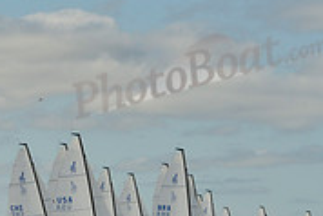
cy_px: 191
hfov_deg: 9.0
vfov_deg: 6.0
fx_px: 2047
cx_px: -20
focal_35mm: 228
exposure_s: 1/1000
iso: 400
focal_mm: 70
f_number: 11
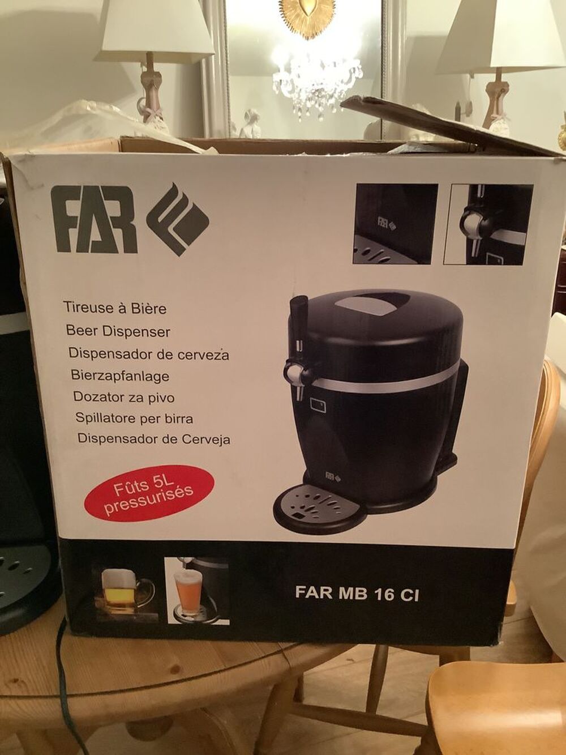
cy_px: 378
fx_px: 676
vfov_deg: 58.3
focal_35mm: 31
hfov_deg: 45.4
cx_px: 283
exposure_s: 1/25
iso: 400
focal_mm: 3.3
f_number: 2.4
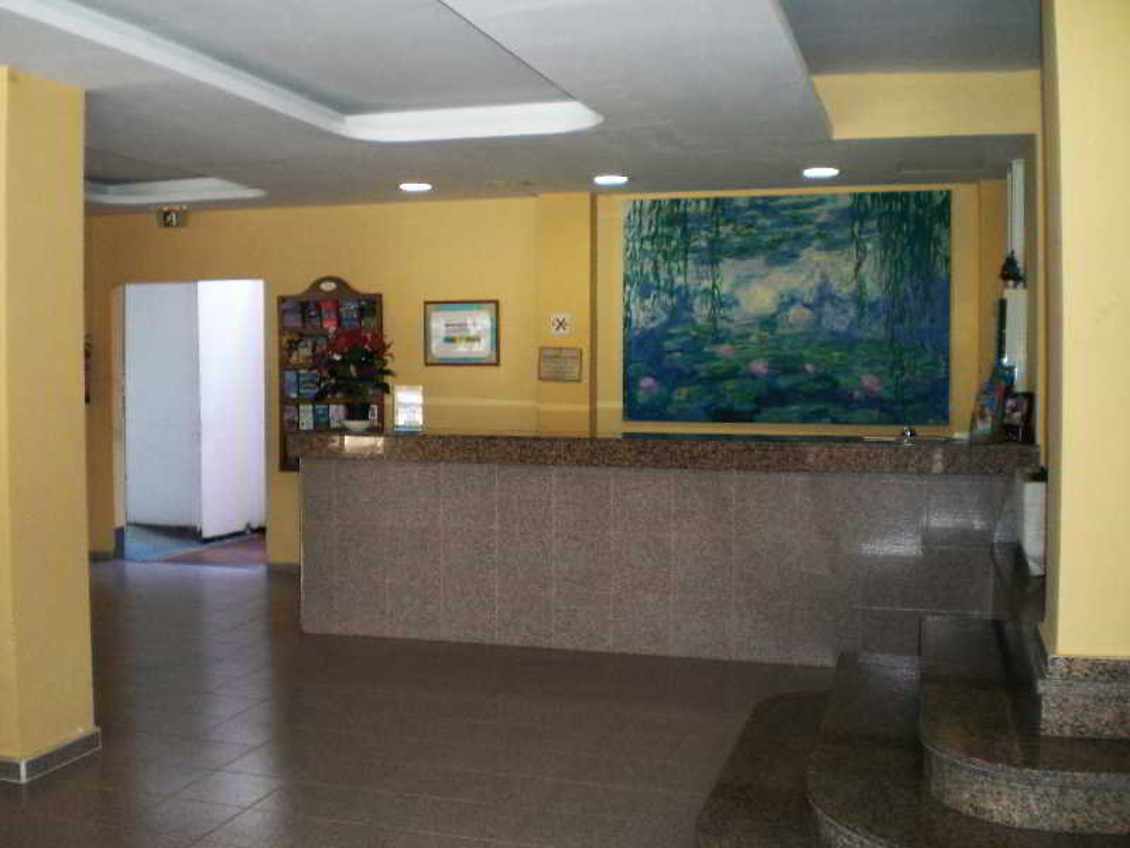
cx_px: 565
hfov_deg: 49.0
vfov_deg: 37.7
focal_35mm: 38
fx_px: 1240
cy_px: 424
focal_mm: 6.3
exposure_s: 1/60
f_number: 3.1
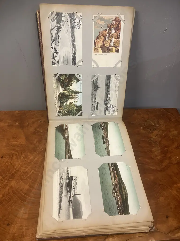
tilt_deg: -42.4
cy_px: 120
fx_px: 194
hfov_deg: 49.7
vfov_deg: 63.4
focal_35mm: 28
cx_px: 90
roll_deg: -4.0
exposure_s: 1/50
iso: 125
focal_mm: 3.99
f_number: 1.8
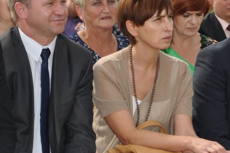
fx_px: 2073
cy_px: 84
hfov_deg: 6.3
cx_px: 206
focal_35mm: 325
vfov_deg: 4.2
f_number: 10
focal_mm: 98
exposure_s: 1/200
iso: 200
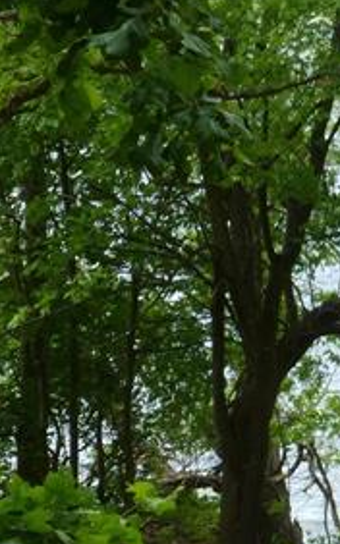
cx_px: 614
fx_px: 4289
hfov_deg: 4.5
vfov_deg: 7.3
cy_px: 162
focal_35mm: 289
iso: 100
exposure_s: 1/200
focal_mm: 13.3
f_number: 5
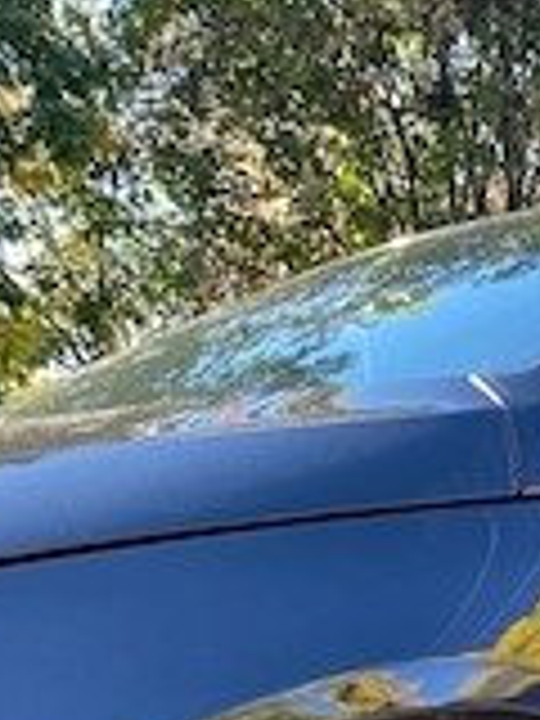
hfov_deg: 21.1
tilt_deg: -7.1
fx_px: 1352
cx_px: 644
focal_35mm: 65
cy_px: 824
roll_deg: +2.0
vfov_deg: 27.0
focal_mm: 4.25
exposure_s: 1/122
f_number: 1.8
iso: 40
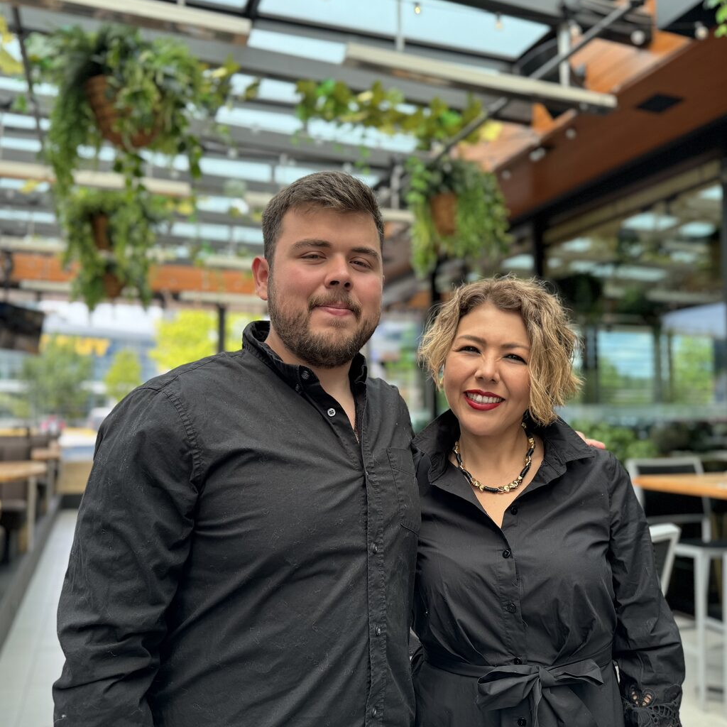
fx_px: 689
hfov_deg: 55.6
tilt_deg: +5.7
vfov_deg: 55.6
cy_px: 356
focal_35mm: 29
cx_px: 383
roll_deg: +0.6
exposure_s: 1/658
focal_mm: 6.76
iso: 80
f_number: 1.78
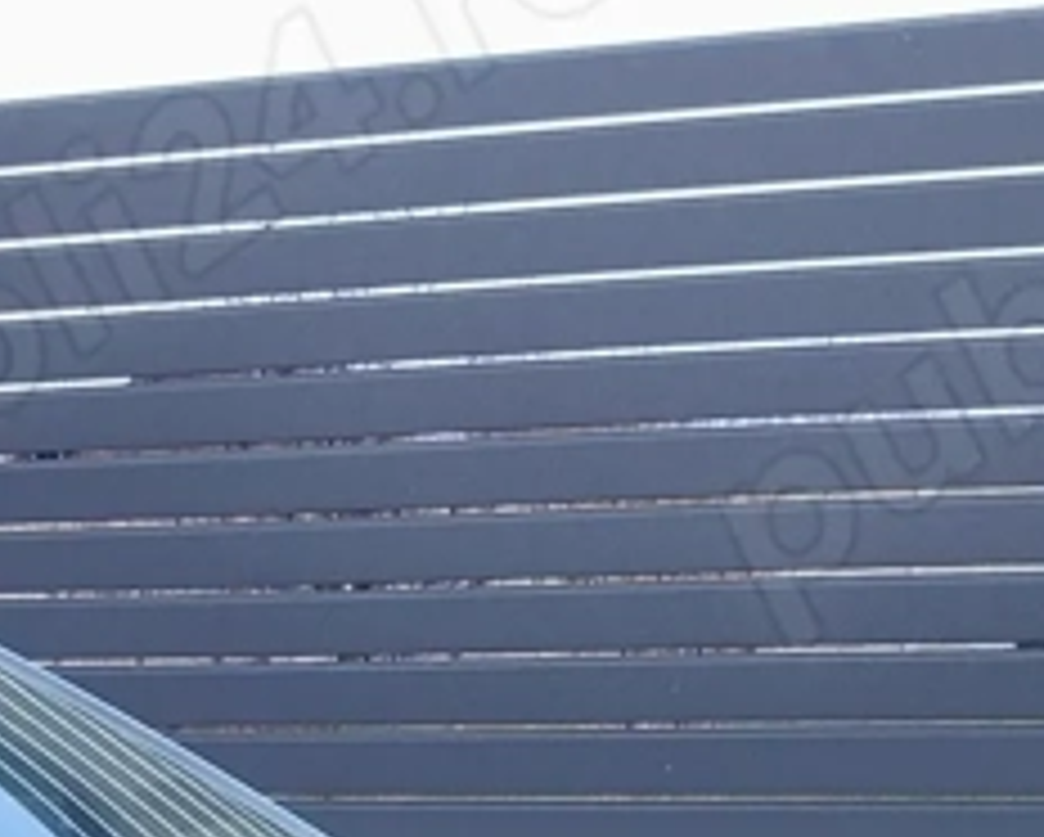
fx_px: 3123
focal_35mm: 101
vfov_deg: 13.7
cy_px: 1469
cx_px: -387
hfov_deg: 17.6
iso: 228
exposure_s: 1/100
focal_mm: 5.56
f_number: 1.8
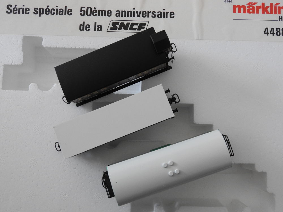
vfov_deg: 40.7
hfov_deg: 52.6
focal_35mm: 35
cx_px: 142
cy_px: 106
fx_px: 286
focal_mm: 6.3
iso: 400
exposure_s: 1/30
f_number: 3.8
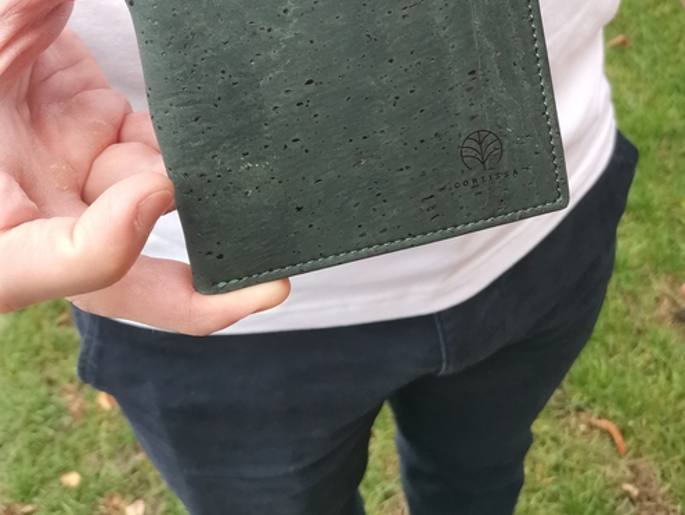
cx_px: 340
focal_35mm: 35
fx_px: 693
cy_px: 100
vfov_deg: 39.1
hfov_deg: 52.6
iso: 200
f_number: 1.8
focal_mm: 4.75
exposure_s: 1/100
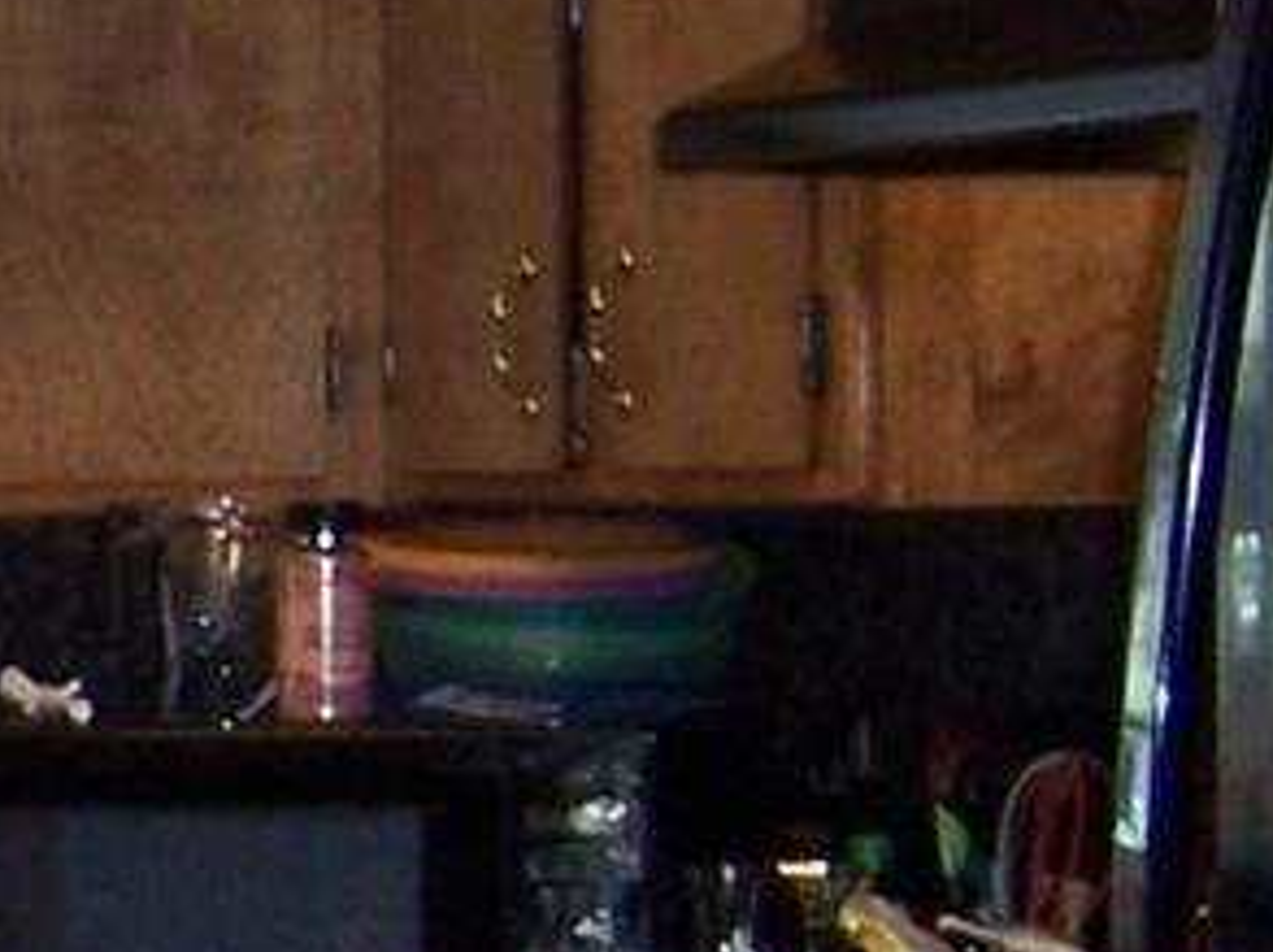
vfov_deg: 8.7
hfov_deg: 10.8
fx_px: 6207
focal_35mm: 169
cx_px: -1160
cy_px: 809
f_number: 2.8
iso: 140
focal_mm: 5.5
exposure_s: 1/60
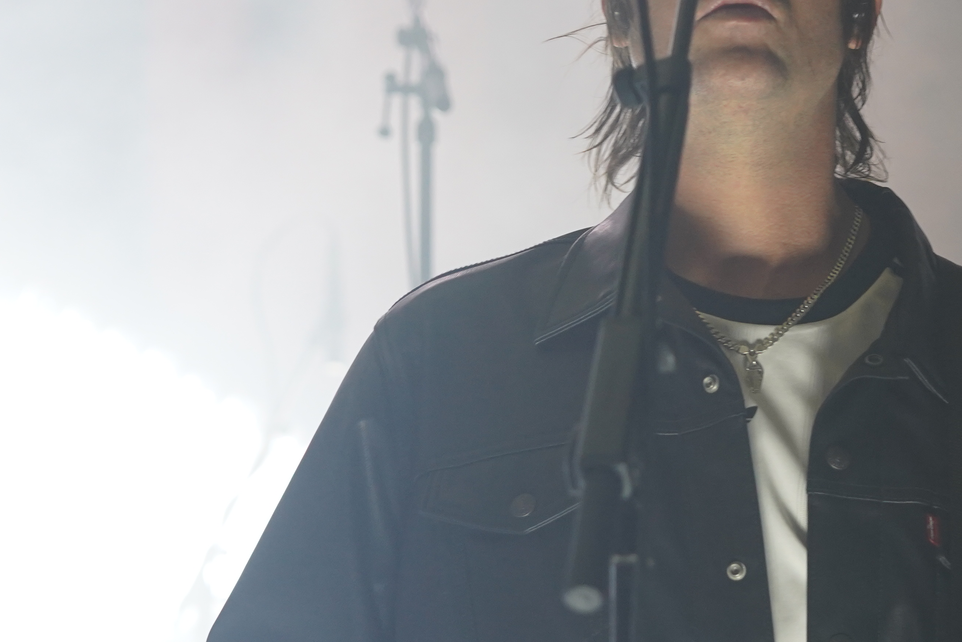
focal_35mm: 160
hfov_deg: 12.7
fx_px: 4275
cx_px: 894
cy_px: 230
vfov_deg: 8.6
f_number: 3.5
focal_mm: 70
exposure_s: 1/160
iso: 1600
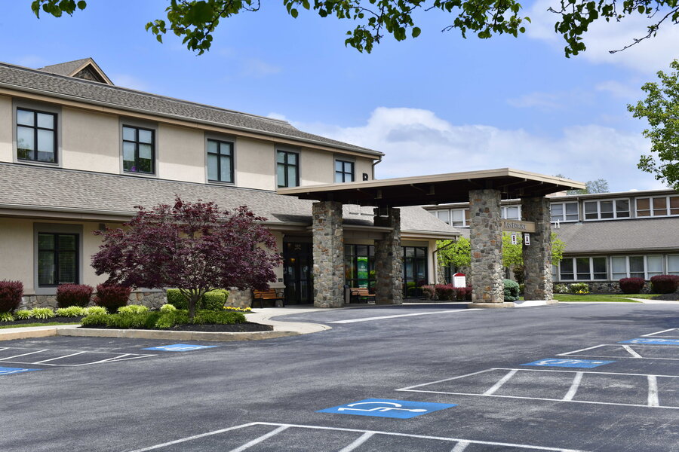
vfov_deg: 24.6
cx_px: 340
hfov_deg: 36.2
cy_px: 226
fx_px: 1037
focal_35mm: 55
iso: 400
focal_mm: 55
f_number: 13
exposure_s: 1/640
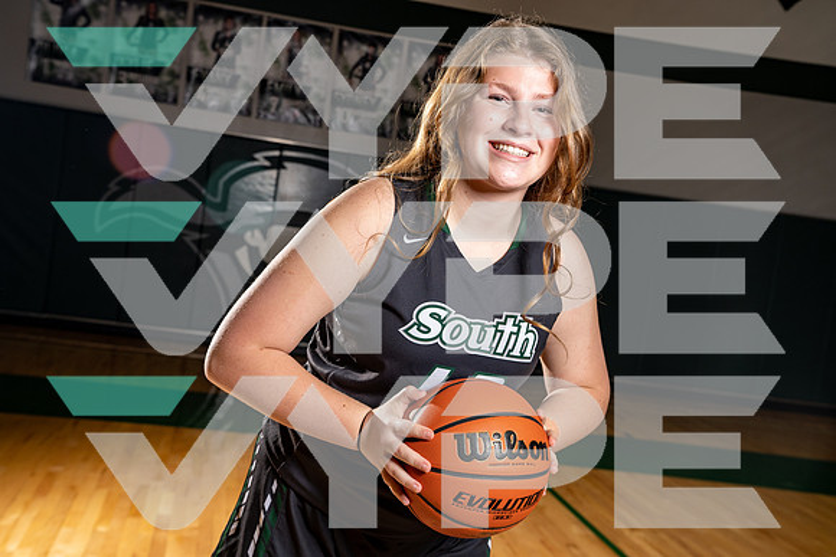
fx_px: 1115
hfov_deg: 41.1
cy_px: 278
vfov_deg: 28.1
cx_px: 418
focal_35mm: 48
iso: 400
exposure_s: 1/250
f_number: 5.6
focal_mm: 48
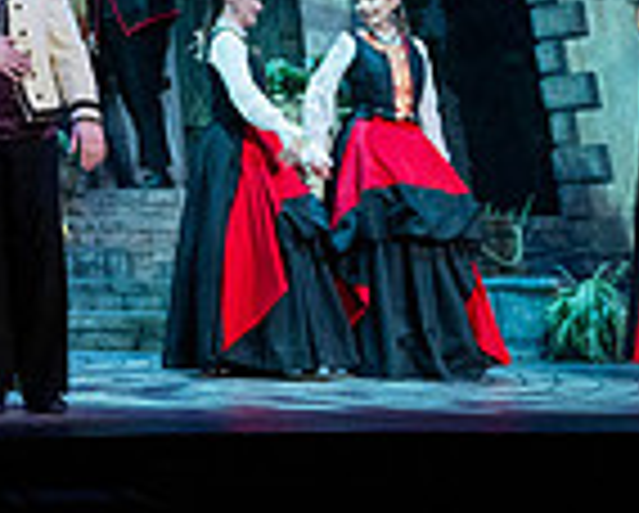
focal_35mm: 92
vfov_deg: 15.5
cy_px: -236
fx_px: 1742
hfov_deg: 17.7
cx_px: -432
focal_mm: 24
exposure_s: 1/160
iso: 1600
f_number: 5.6
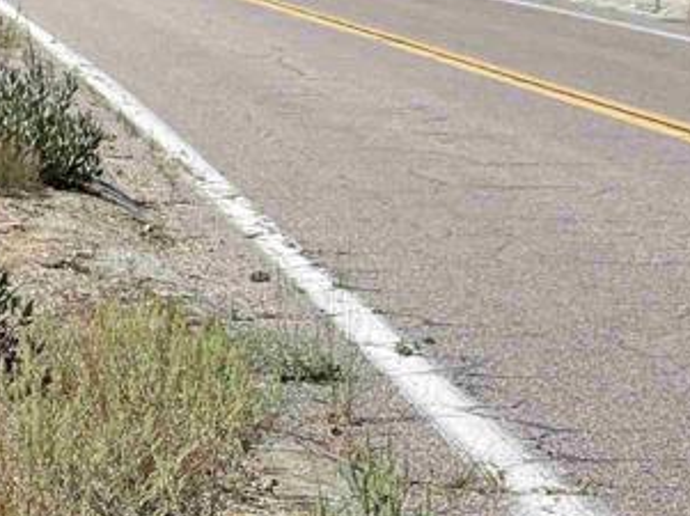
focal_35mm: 218
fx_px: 4340
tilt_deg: -8.0
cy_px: 218
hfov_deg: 9.0
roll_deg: -1.1
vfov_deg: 6.8
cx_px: -177
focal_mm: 7.5
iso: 32
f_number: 2.2
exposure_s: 1/1647
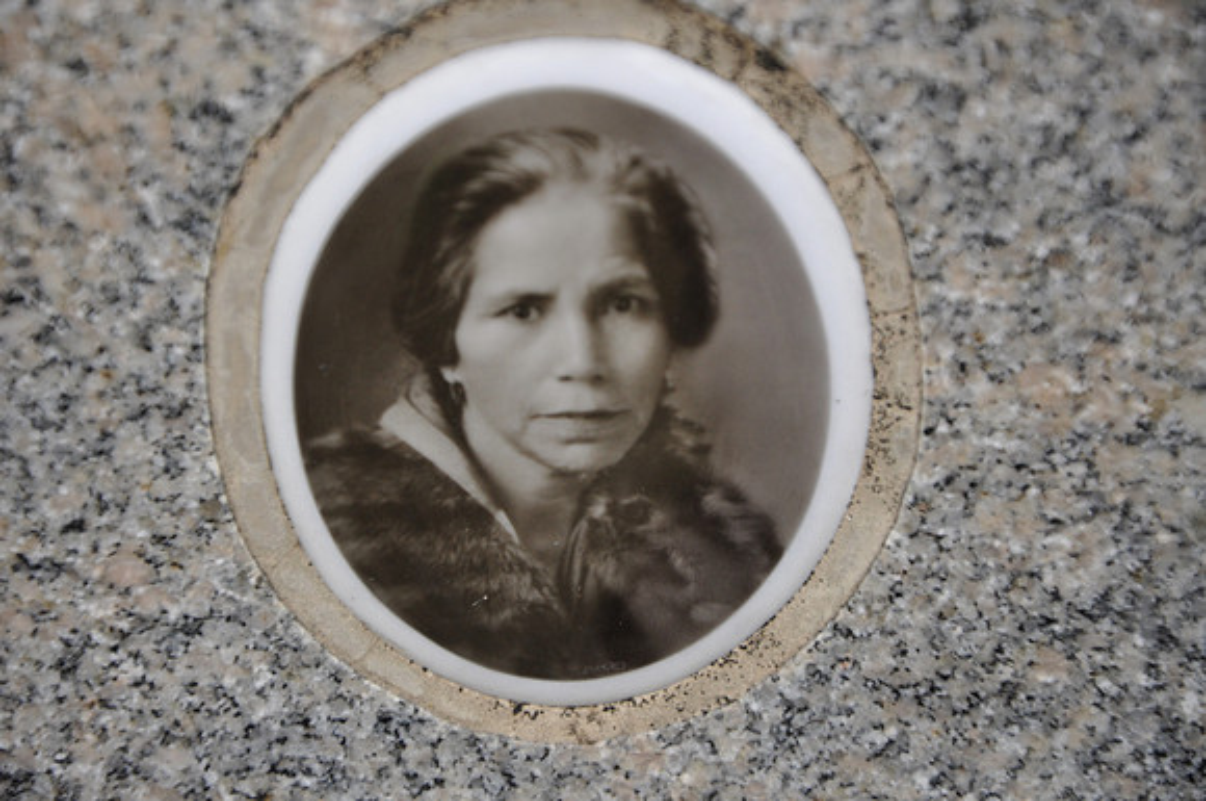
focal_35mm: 158
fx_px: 5269
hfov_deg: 13.1
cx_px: 603
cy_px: 400
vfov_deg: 8.7
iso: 400
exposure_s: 1/100
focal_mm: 105
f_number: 5.6
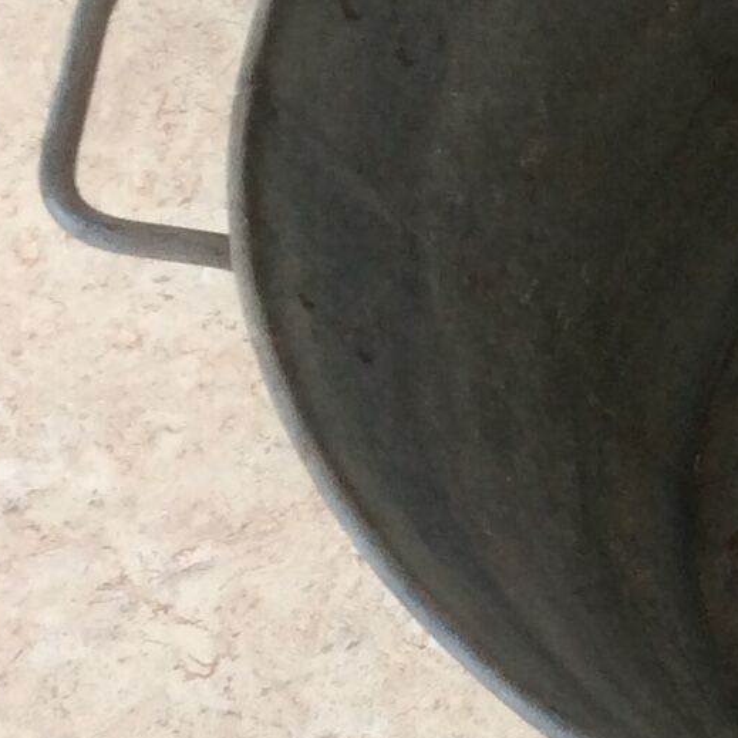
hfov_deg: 11.5
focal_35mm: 141
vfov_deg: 12.4
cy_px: 236
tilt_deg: -59.8
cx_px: 1347
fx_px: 3401
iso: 32
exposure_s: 1/50
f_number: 2.4
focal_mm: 3.3
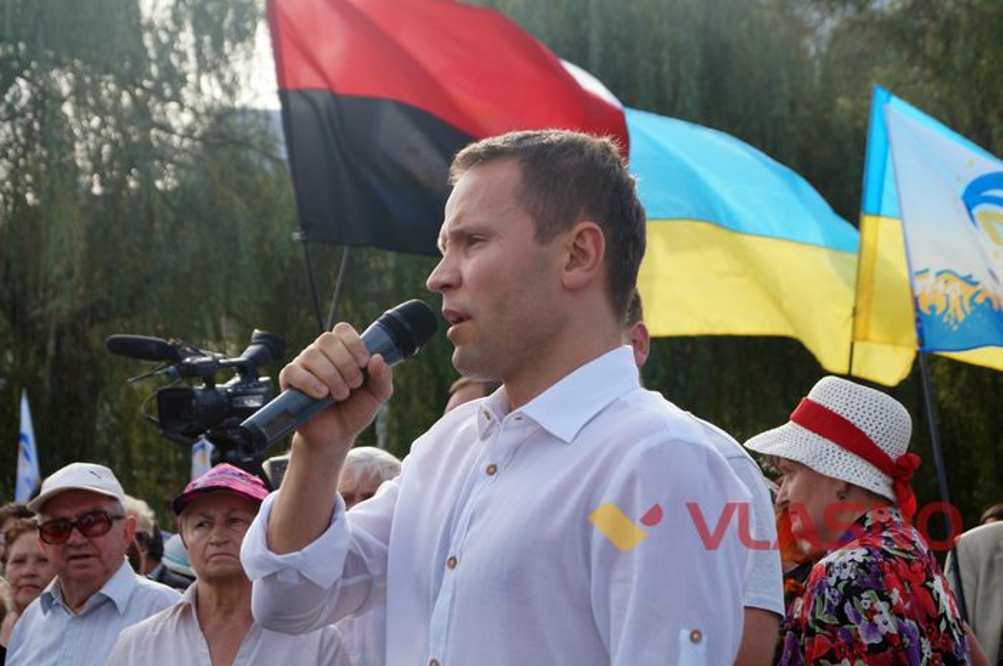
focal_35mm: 82
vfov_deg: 16.5
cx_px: 502
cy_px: 333
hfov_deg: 24.6
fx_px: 2296
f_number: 6.3
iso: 100
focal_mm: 55
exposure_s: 1/160
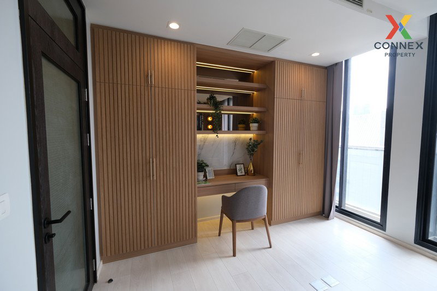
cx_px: 218
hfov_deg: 100.4
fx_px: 182
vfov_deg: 77.3
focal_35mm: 15
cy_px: 146
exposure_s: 1/60
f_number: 4
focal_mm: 10
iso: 320
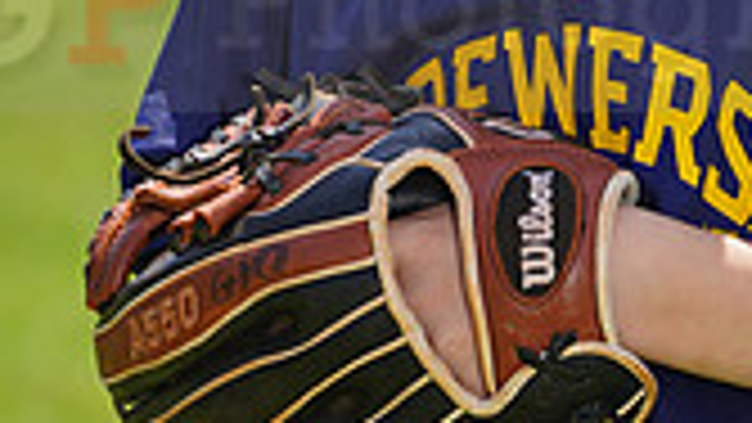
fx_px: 15396
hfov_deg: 2.8
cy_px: -32
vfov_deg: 1.6
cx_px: 543
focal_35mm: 772
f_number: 8
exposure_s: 1/250
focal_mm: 212
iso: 100
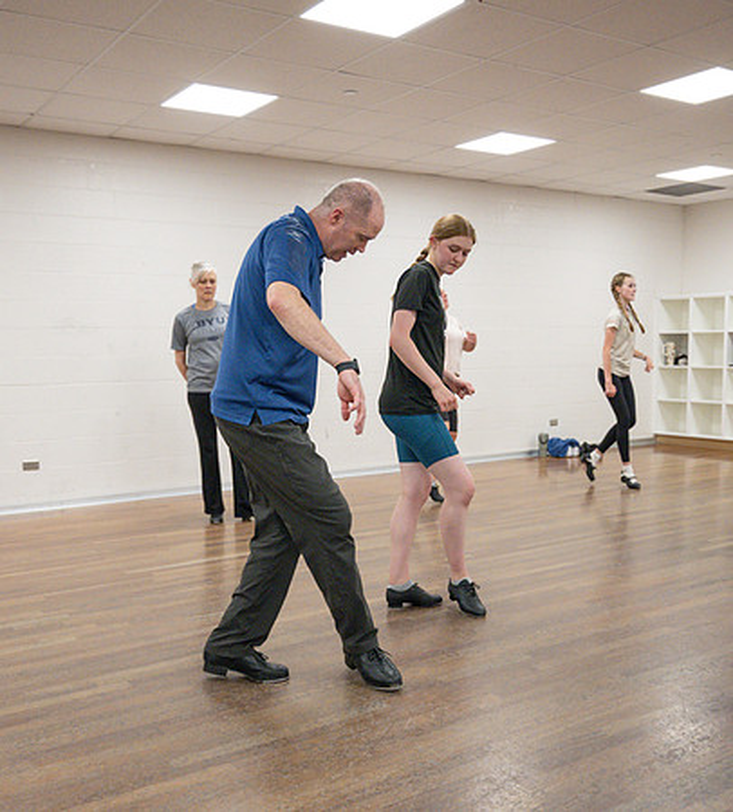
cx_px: 374
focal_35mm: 35
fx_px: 897
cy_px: 445
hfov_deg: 44.5
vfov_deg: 48.7
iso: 3200
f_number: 4
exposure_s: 1/640
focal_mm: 24
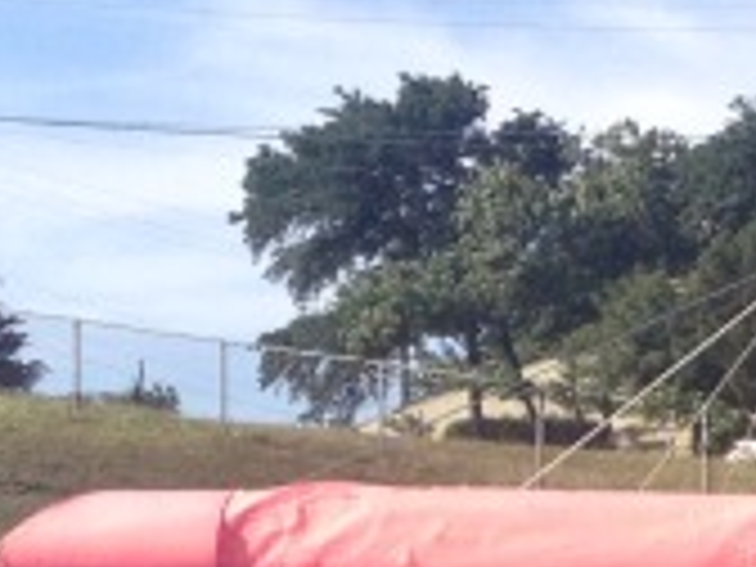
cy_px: 1336
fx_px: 4652
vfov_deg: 6.6
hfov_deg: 9.1
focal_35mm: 213
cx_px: 1080
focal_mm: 4.28
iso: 50
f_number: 2.4
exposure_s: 1/1346
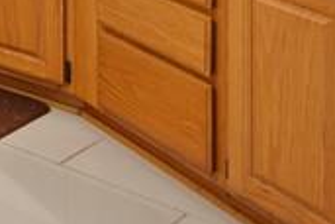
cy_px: -282
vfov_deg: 12.0
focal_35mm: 96
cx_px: -503
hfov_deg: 13.8
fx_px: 893
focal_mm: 16
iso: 250
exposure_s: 1/4
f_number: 9
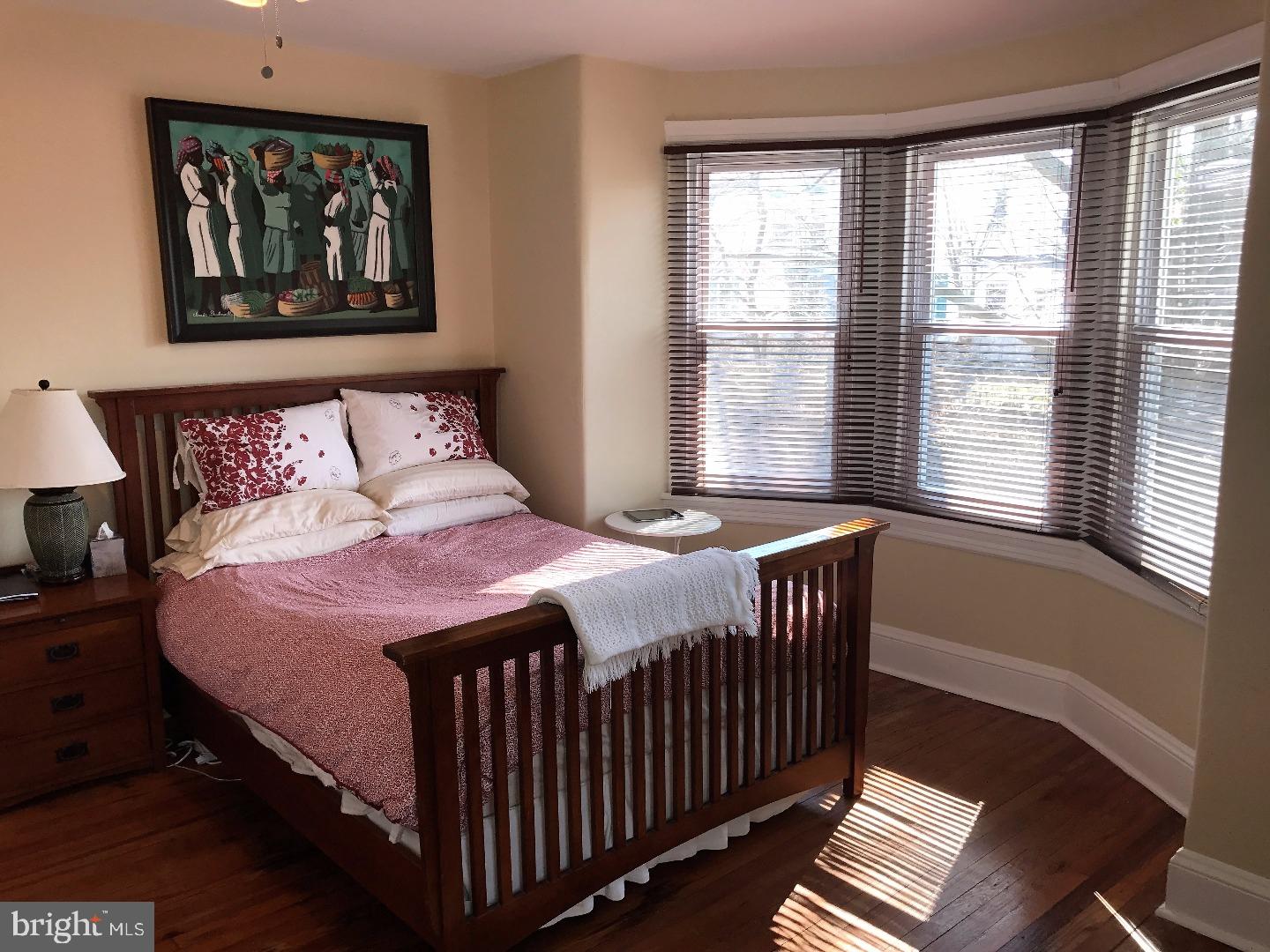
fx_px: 1027
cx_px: 635
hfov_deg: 63.4
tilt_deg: -10.0
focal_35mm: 28
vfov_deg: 49.7
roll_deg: +1.0
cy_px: 476
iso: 20
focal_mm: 3.99
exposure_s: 1/64
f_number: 1.8
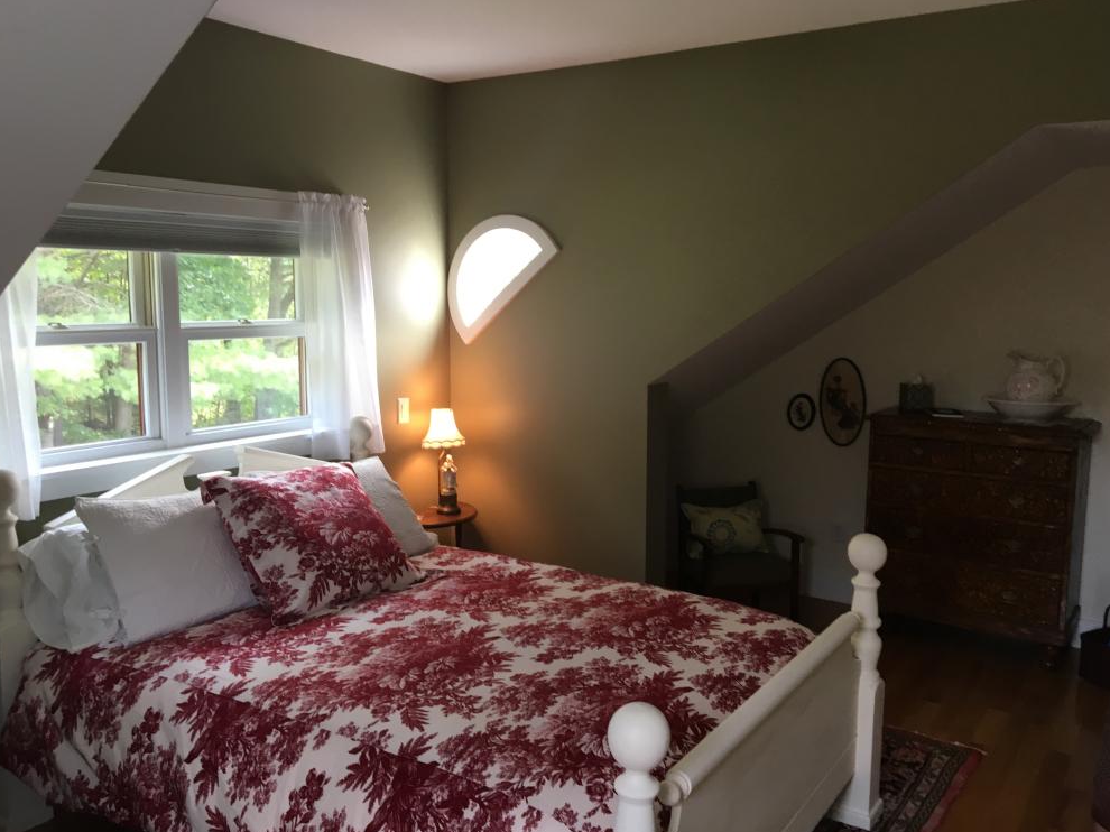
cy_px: 409
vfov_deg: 46.8
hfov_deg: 60.0
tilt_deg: -5.9
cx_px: 564
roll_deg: +0.6
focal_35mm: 30
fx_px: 962
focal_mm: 4.15
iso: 50
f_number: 2.2
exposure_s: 1/30
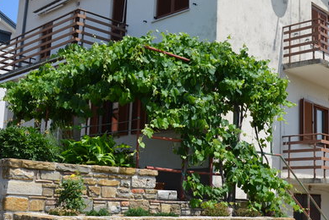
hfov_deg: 38.1
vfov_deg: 26.0
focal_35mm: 52
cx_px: 187
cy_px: 115
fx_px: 476
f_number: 9
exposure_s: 1/320
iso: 100
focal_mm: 18
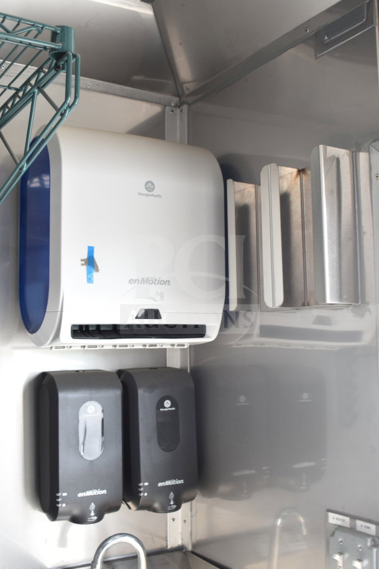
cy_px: 284
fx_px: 663
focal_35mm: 42
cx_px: 190
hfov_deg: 31.9
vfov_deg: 46.4
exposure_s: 1/50
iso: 320
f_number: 4.2
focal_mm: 28
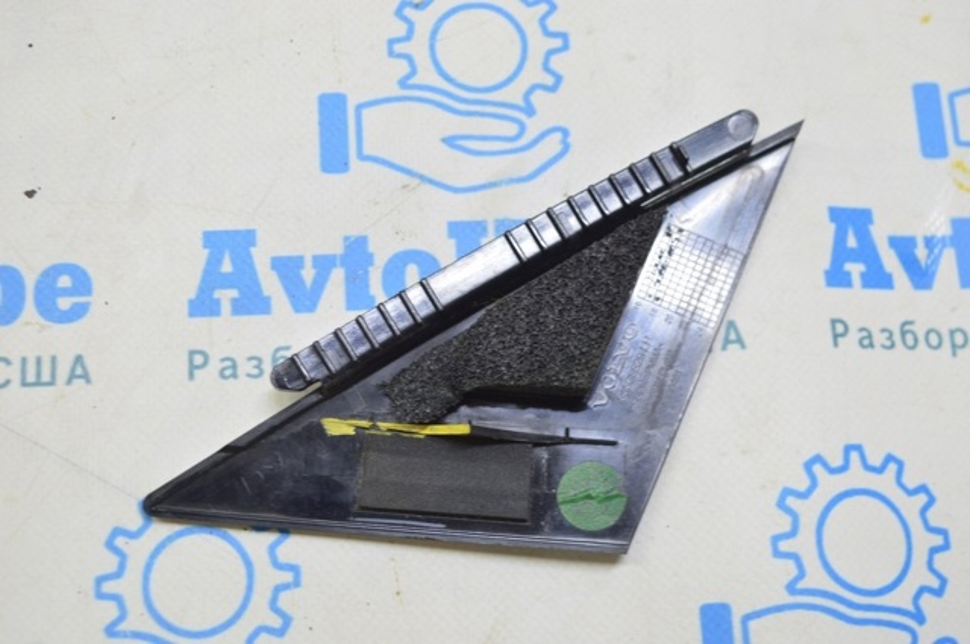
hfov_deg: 38.9
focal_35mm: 51
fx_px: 1372
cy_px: 322
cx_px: 485
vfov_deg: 26.4
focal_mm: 34
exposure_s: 1/20
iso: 400
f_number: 5.6
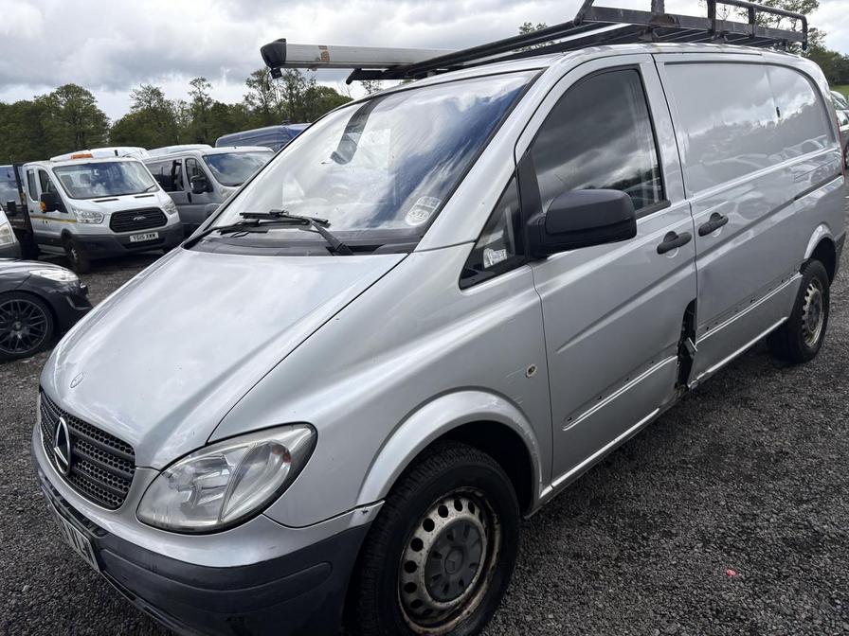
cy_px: 318
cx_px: 424
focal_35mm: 26
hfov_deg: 67.3
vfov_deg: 53.1
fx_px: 638
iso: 50
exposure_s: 1/1626
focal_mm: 5.96
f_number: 1.6
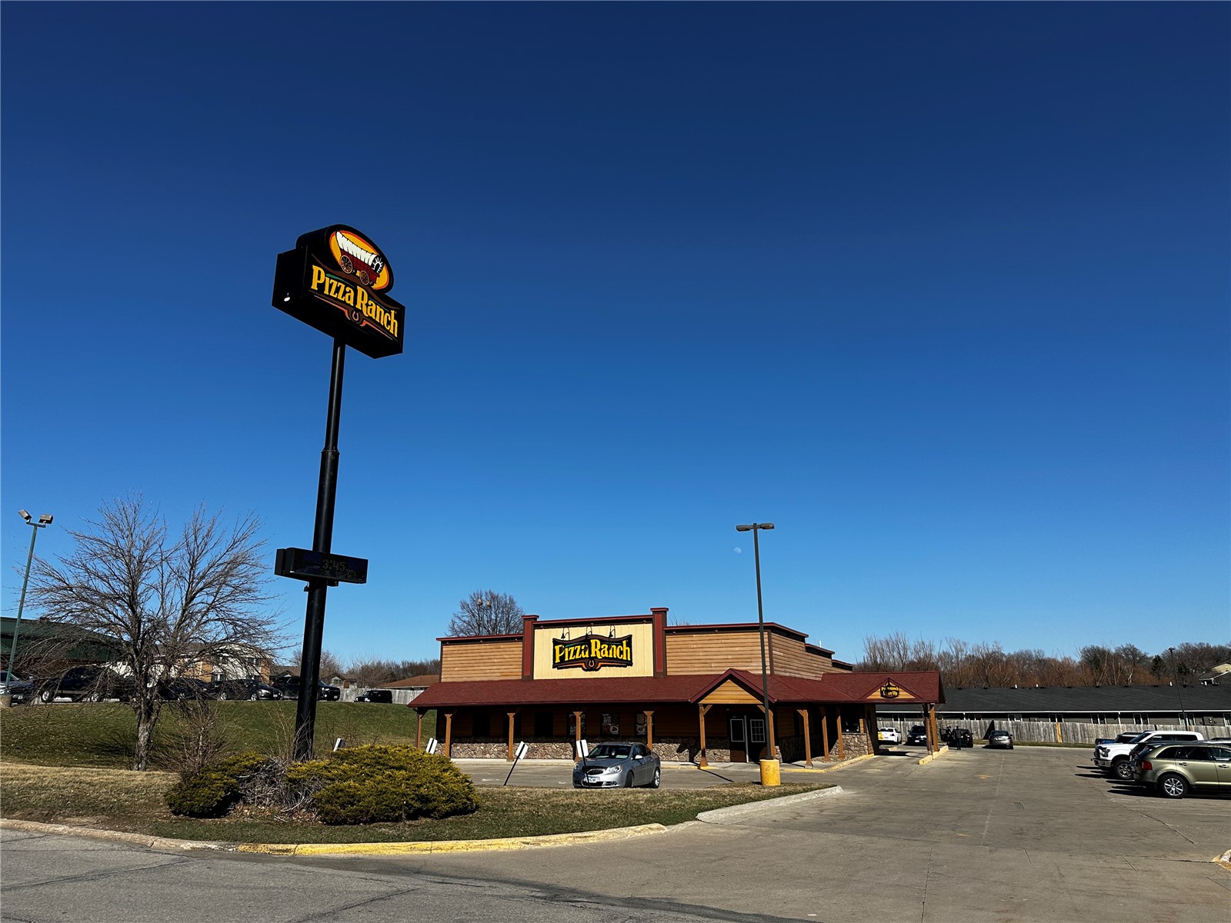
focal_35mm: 24
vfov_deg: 56.8
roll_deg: +0.3
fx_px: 853
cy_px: 462
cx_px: 616
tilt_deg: +15.0
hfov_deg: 71.6
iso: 80
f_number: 1.78
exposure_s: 1/7042
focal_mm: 6.86
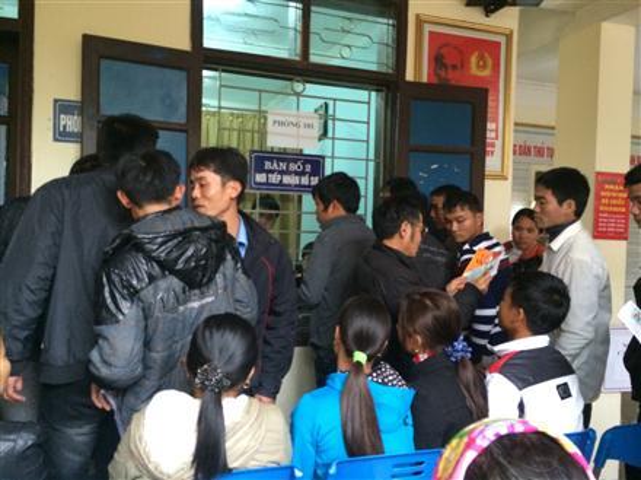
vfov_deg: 46.7
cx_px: 320
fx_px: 555
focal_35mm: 30
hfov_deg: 60.0
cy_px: 240
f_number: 2.2
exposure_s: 1/30
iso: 320
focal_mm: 4.12
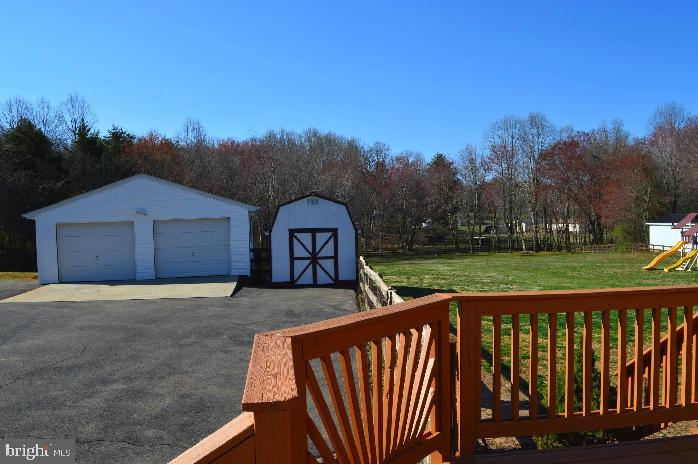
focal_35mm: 27
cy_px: 232
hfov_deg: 67.4
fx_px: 523
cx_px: 349
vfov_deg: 47.8
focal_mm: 18
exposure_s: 1/500
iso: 360
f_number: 11
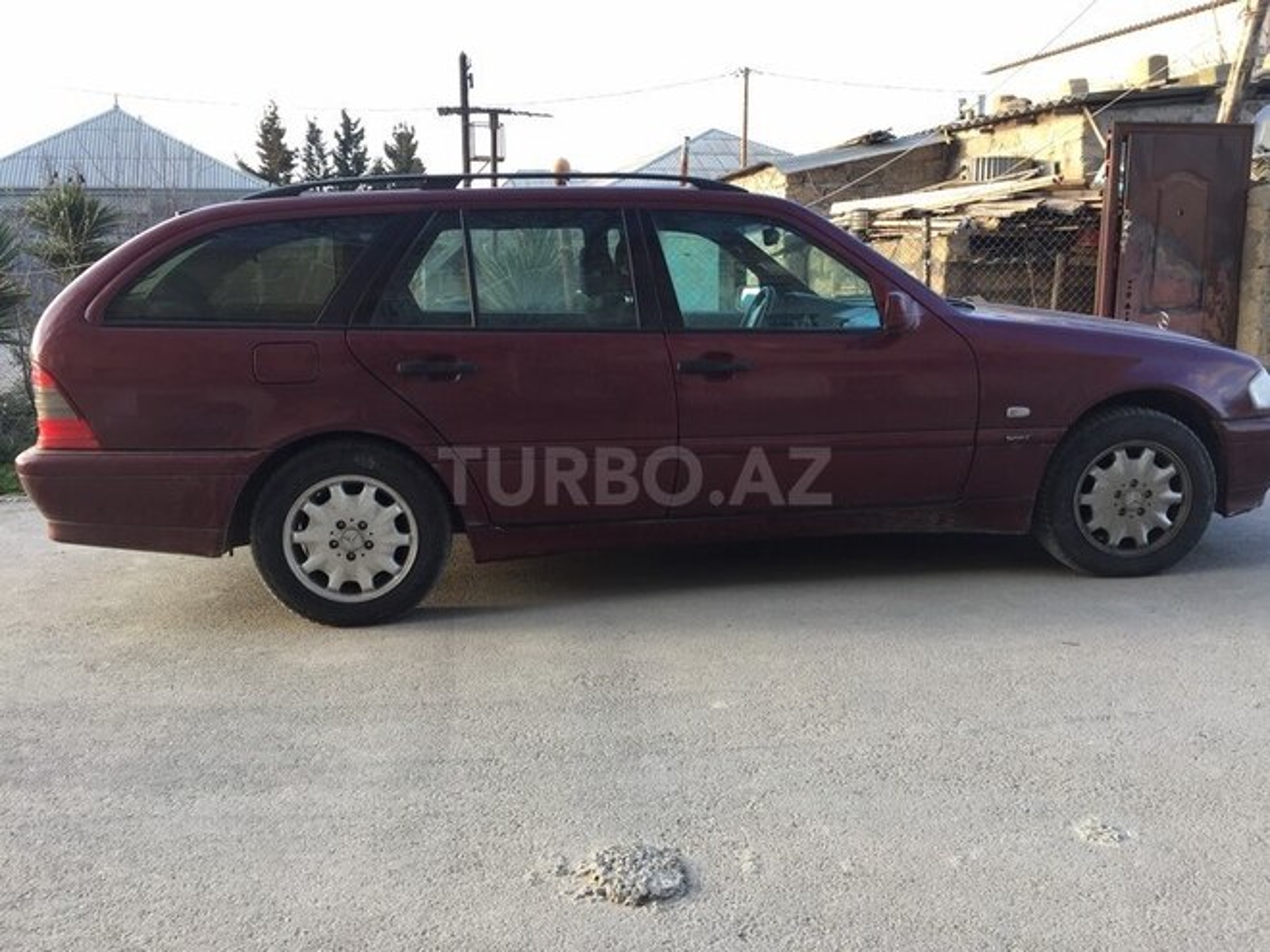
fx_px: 1064
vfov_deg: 48.2
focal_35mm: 29
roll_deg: +0.9
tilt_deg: -12.2
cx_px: 635
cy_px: 476
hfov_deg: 61.7
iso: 32
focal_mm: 4.15
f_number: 2.2
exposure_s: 1/138
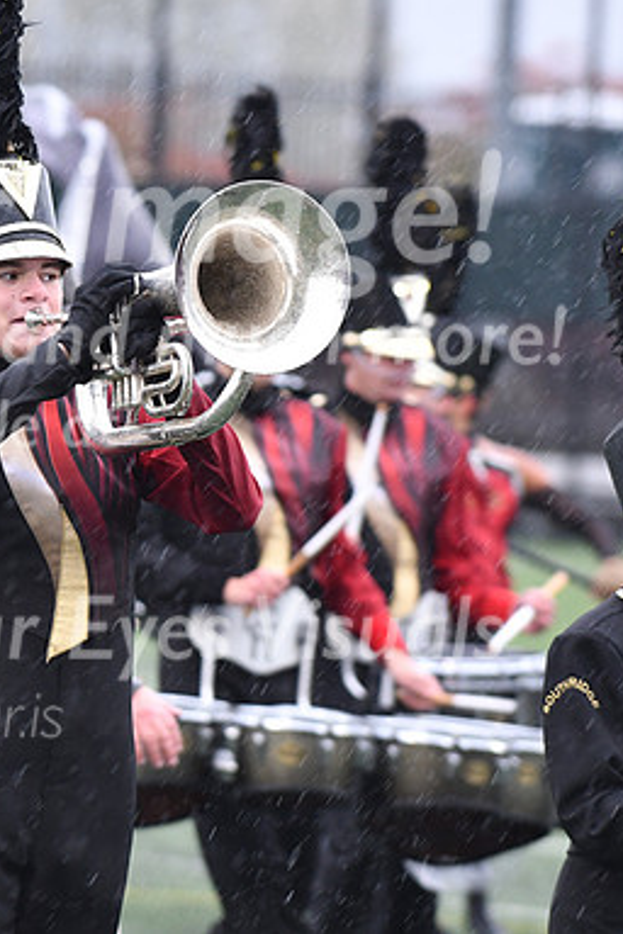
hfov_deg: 3.0
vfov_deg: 4.6
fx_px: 11758
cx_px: -46
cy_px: 466
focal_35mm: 453
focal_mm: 200
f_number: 4
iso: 1000
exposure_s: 1/320
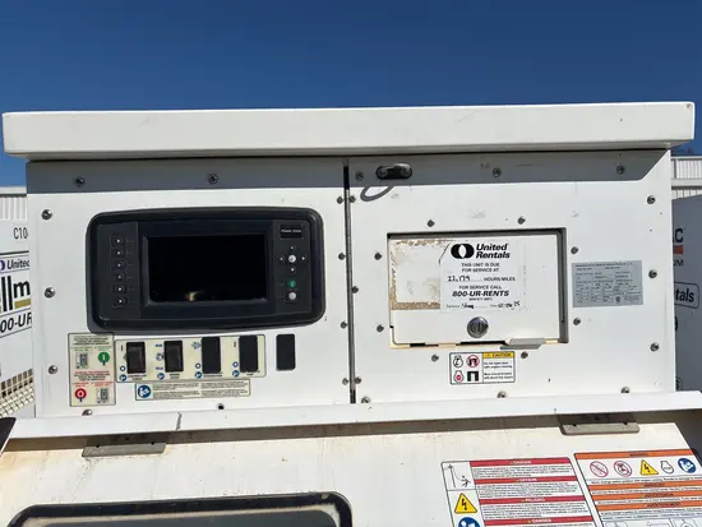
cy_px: 264
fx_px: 528
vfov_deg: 53.1
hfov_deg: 67.3
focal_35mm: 26
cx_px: 351
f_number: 1.6
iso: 50
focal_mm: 5.96
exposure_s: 1/13889
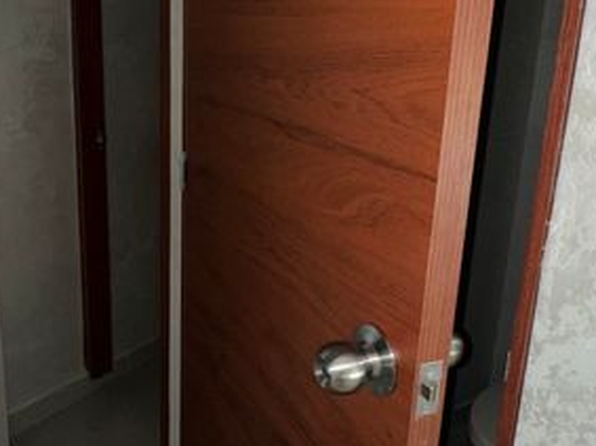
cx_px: 199
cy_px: 173
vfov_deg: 42.6
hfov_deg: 54.3
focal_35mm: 33
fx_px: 568
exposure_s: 1/60
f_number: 2.2
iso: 160
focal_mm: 2.22
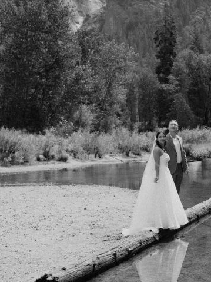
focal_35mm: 72
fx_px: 585
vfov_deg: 27.0
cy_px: 108
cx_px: 160
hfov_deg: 20.3
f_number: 2.8
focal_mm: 35
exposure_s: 1/1250
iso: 64
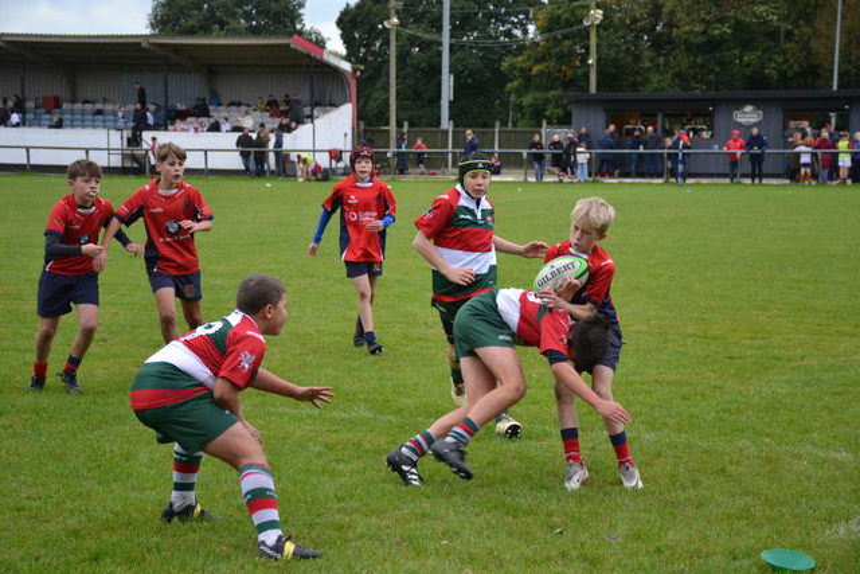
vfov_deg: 15.2
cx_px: 430
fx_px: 2150
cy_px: 287
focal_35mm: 90
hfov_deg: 22.6
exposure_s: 1/500
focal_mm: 60
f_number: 5
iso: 900
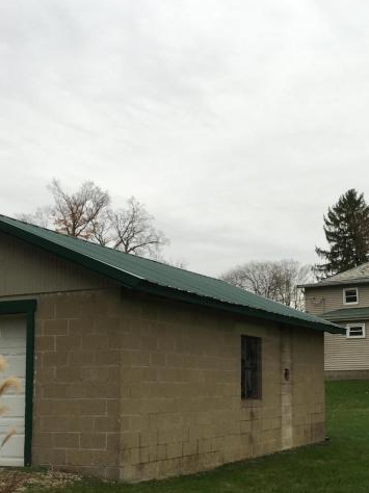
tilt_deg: +5.1
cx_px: 265
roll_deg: +0.6
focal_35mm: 47
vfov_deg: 39.9
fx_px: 669
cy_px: 337
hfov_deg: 30.5
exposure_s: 1/197
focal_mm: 4.15
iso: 25
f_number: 2.2
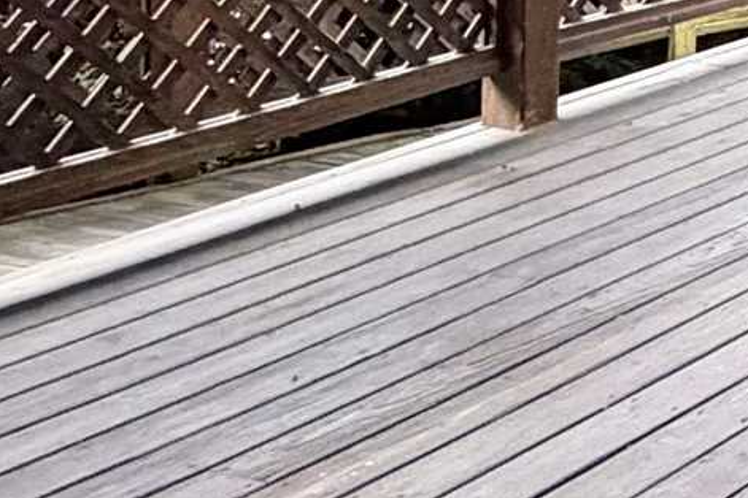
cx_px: 1471
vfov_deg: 13.1
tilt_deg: -0.5
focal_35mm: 95
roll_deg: -1.1
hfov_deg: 16.6
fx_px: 1974
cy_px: -384
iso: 640
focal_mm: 2.22
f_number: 2.2
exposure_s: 1/60
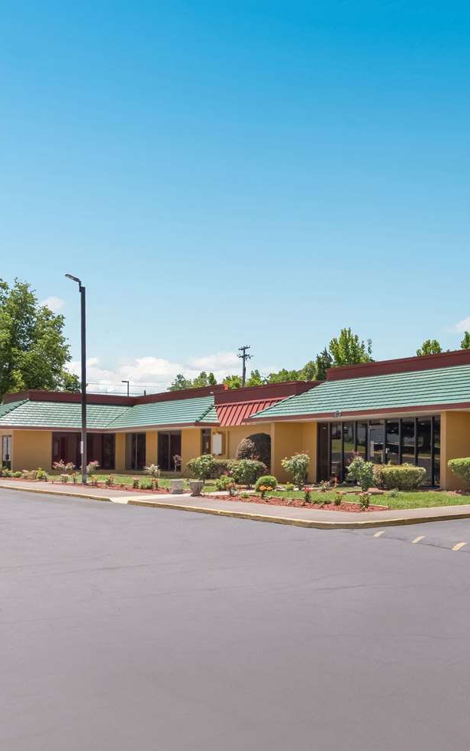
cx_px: 538
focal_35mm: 25
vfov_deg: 72.5
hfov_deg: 38.9
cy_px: 372
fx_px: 512
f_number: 11
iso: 64
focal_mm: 16
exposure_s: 1/13
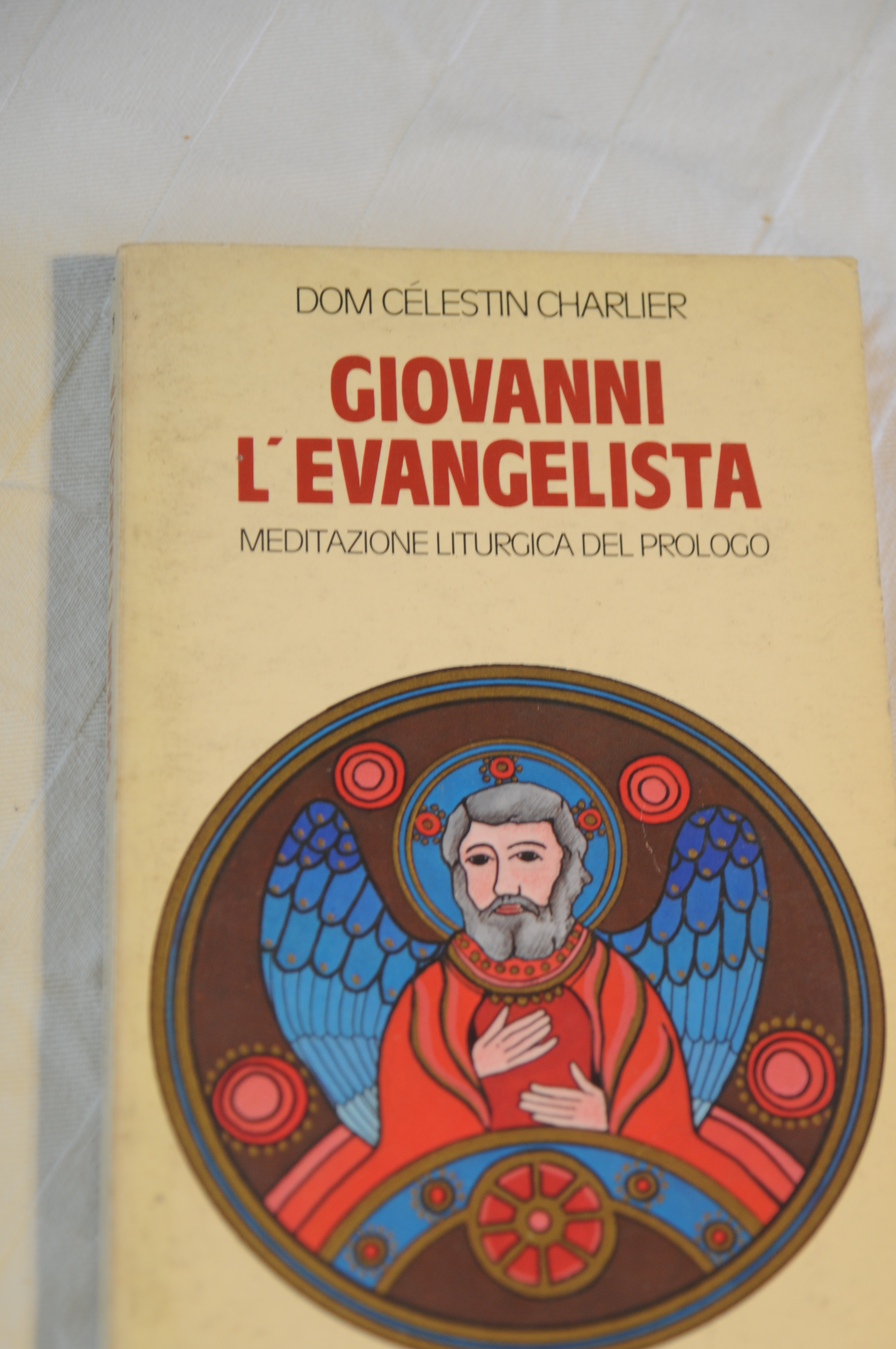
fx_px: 3480
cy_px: 803
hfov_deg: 14.7
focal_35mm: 93
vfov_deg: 21.9
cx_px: 523
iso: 200
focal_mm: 50
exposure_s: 1/20
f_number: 2.8
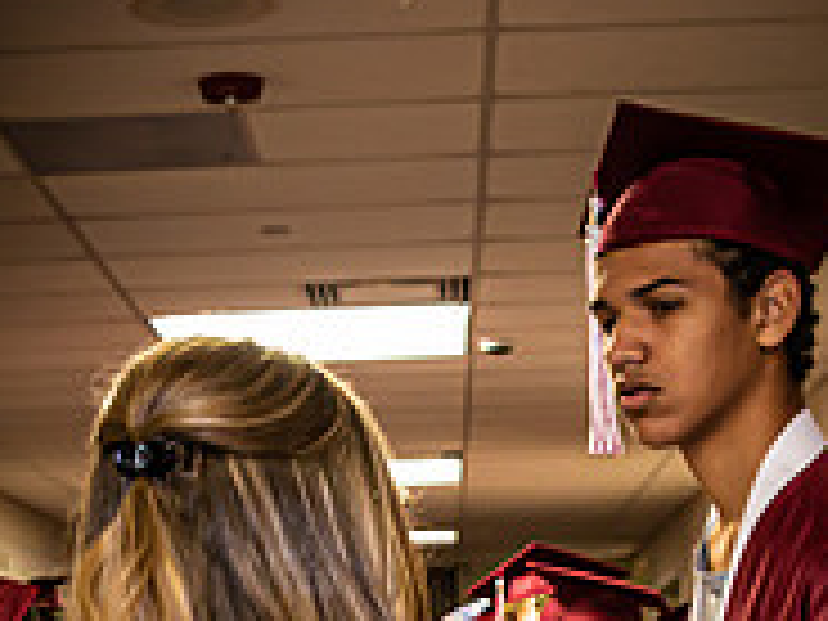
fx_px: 2344
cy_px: 897
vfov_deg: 14.2
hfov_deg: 20.0
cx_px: 488
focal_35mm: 98
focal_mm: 17
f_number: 4.5
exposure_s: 1/25
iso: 800
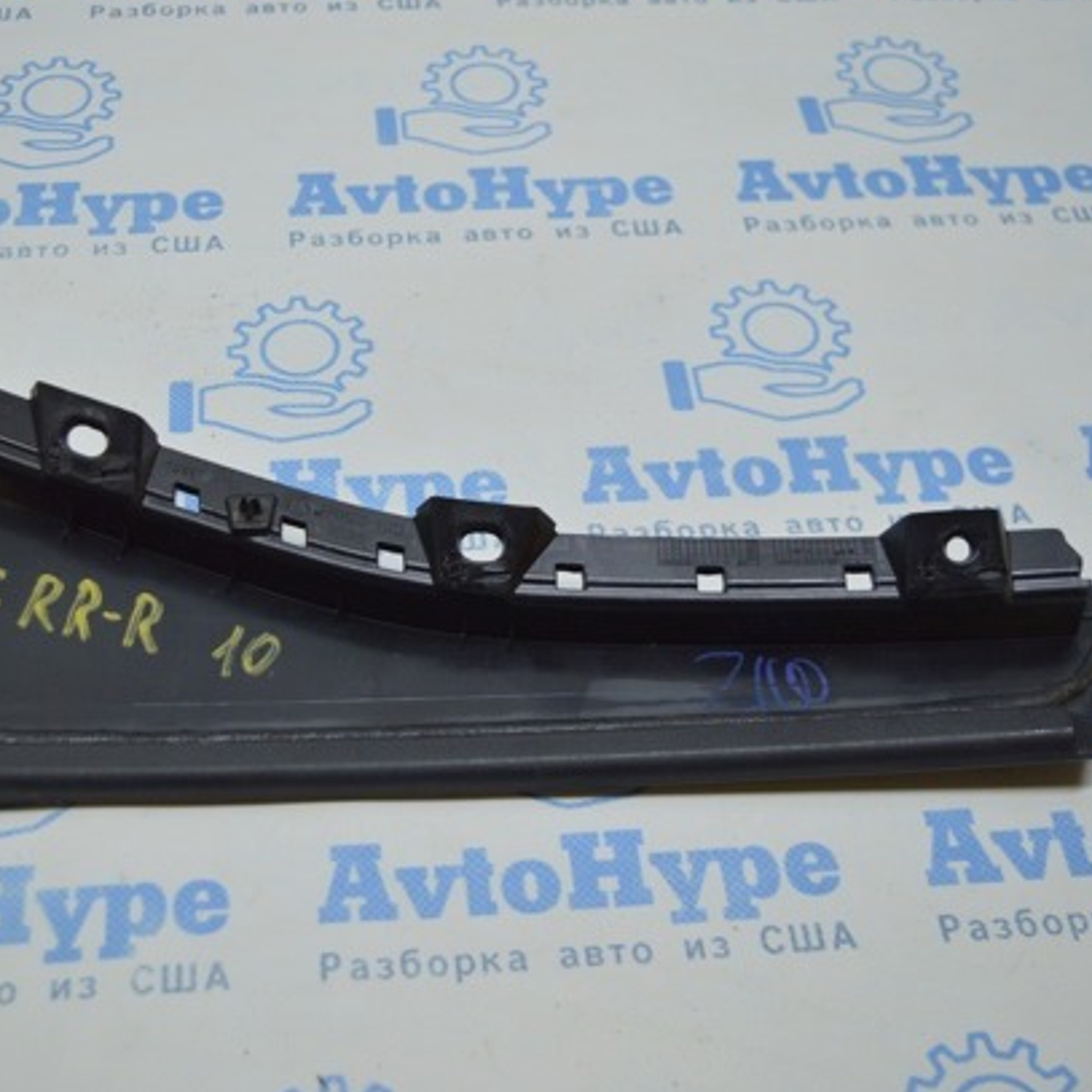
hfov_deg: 35.1
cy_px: 530
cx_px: 402
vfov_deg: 35.4
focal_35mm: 48
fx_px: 1713
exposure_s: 1/100
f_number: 4
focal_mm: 24
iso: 400
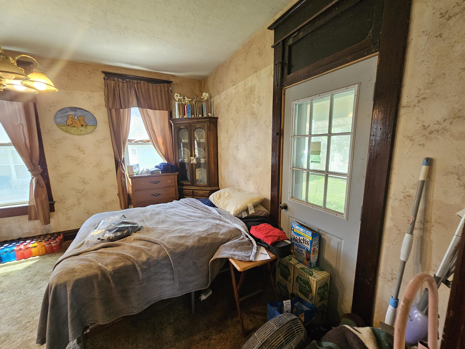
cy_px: 174
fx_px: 175
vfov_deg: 89.9
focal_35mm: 13
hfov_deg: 106.2
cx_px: 232
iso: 400
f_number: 2.2
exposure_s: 1/60
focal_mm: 2.2
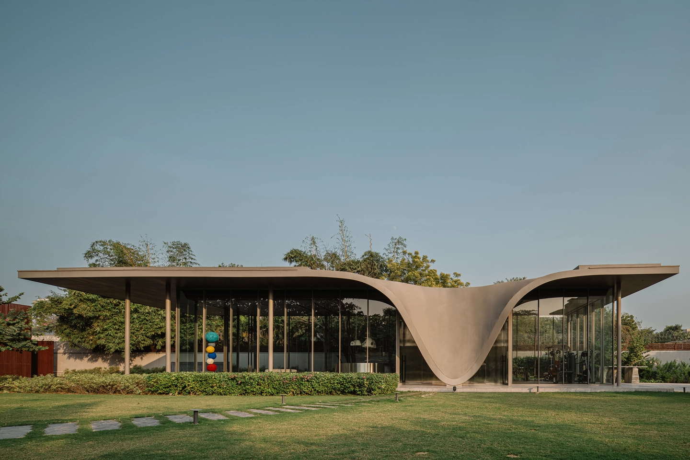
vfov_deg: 64.6
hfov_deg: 86.9
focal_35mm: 19
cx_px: 345
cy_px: 230
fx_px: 364
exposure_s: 1/60
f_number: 10
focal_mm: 19
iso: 64
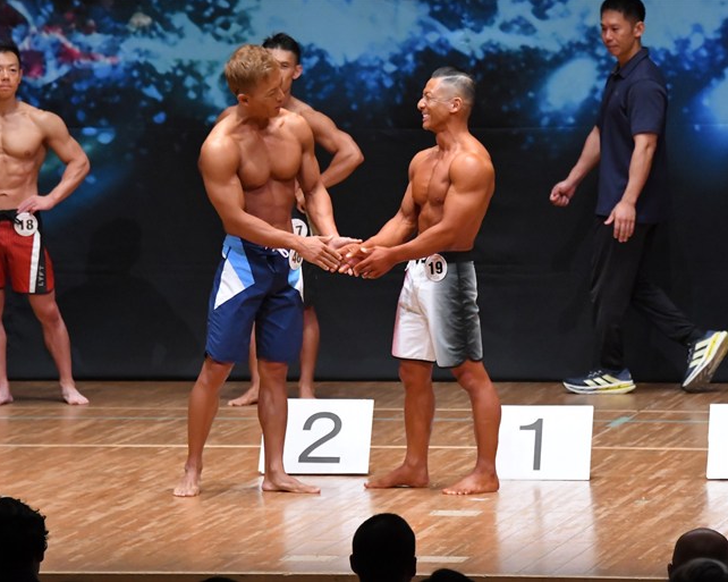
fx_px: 6224
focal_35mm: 289
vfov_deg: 5.4
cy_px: 290
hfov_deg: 6.7
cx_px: 397
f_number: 5.6
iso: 6400
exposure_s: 1/400
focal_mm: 170
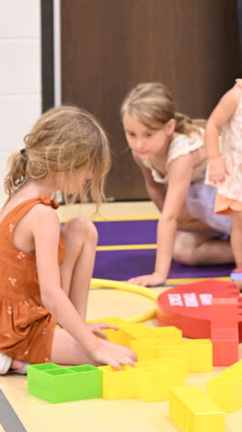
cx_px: 212
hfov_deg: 5.5
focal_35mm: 222
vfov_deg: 9.7
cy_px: 237
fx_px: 2536
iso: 3600
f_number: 6.3
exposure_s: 1/60
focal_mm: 125
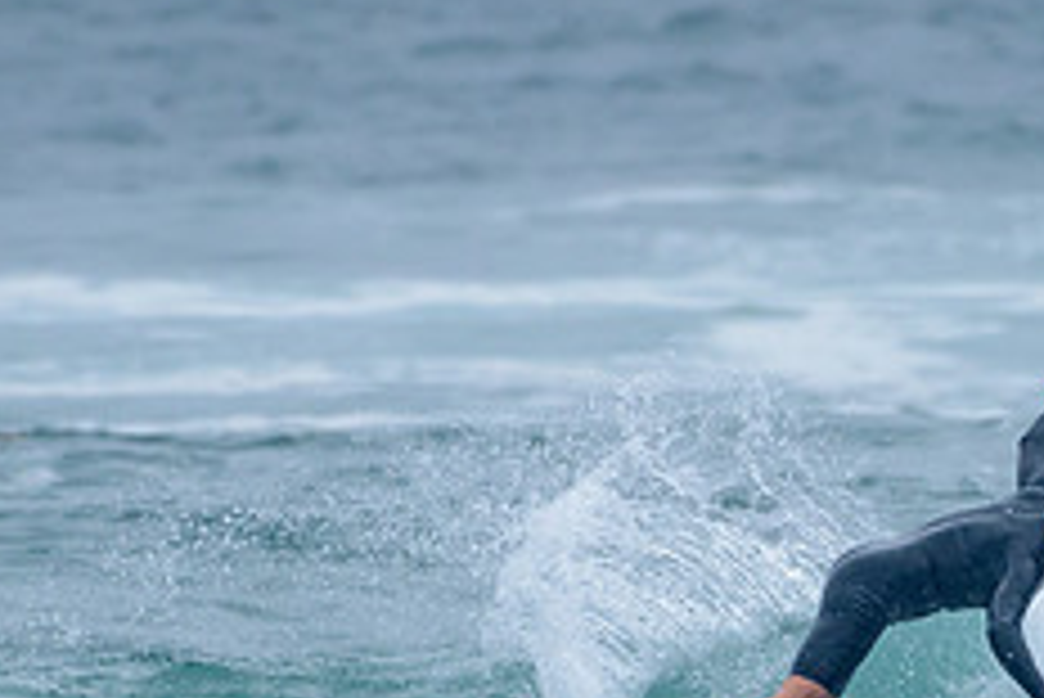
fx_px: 44425
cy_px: 741
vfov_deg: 0.9
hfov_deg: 1.3
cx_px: 855
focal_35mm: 1531
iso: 800
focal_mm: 500
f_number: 5.6
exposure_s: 1/1000
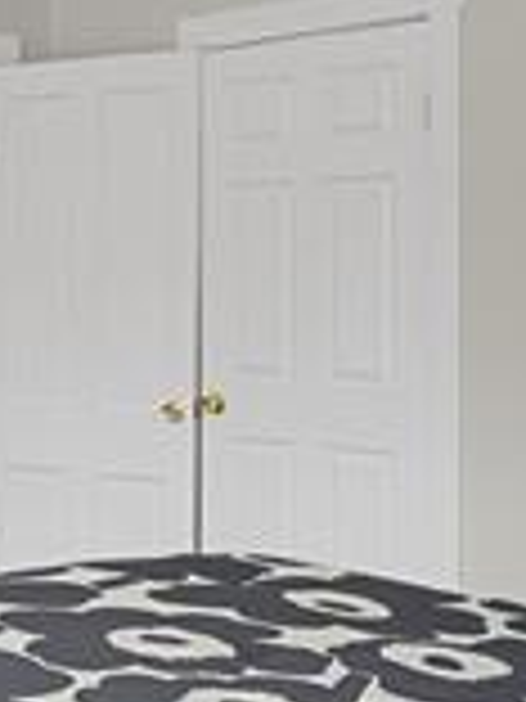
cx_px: -171
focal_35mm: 67
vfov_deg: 28.9
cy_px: 297
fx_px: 1357
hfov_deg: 20.0
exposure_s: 1/1.25
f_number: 8
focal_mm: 17
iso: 250
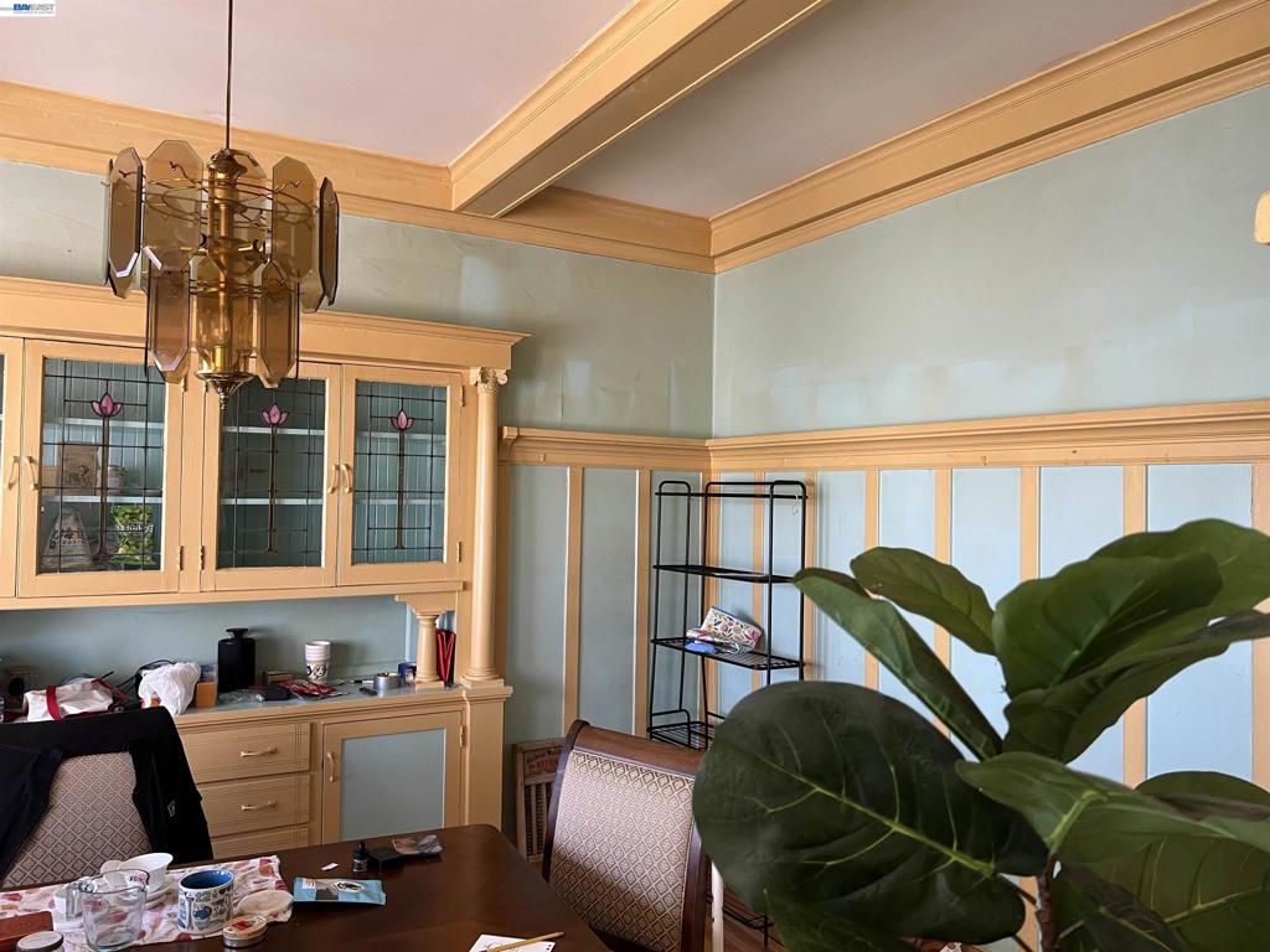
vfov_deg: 53.1
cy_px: 476
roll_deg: +0.1
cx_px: 635
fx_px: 954
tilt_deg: +0.5
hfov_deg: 67.3
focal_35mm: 26
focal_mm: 5.7
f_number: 1.5
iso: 125
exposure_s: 1/63
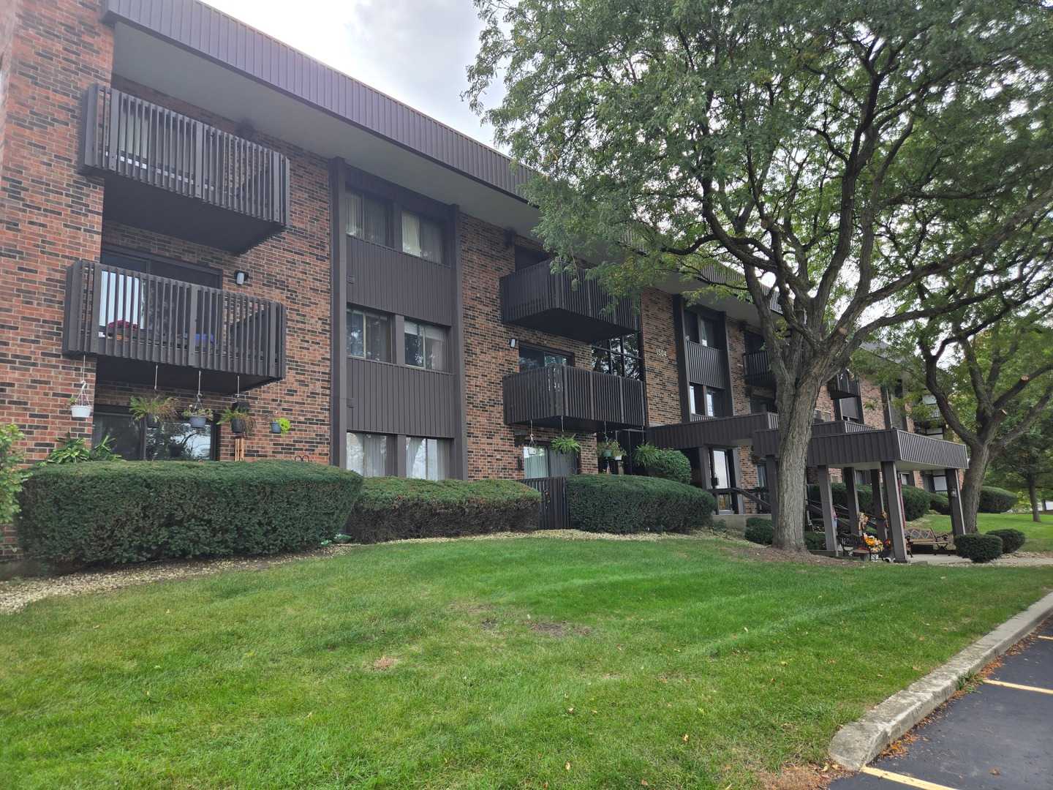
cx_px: 526
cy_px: 395
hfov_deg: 73.9
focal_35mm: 23
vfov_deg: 58.9
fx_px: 700
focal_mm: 5.4
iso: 25
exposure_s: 1/848
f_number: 1.8
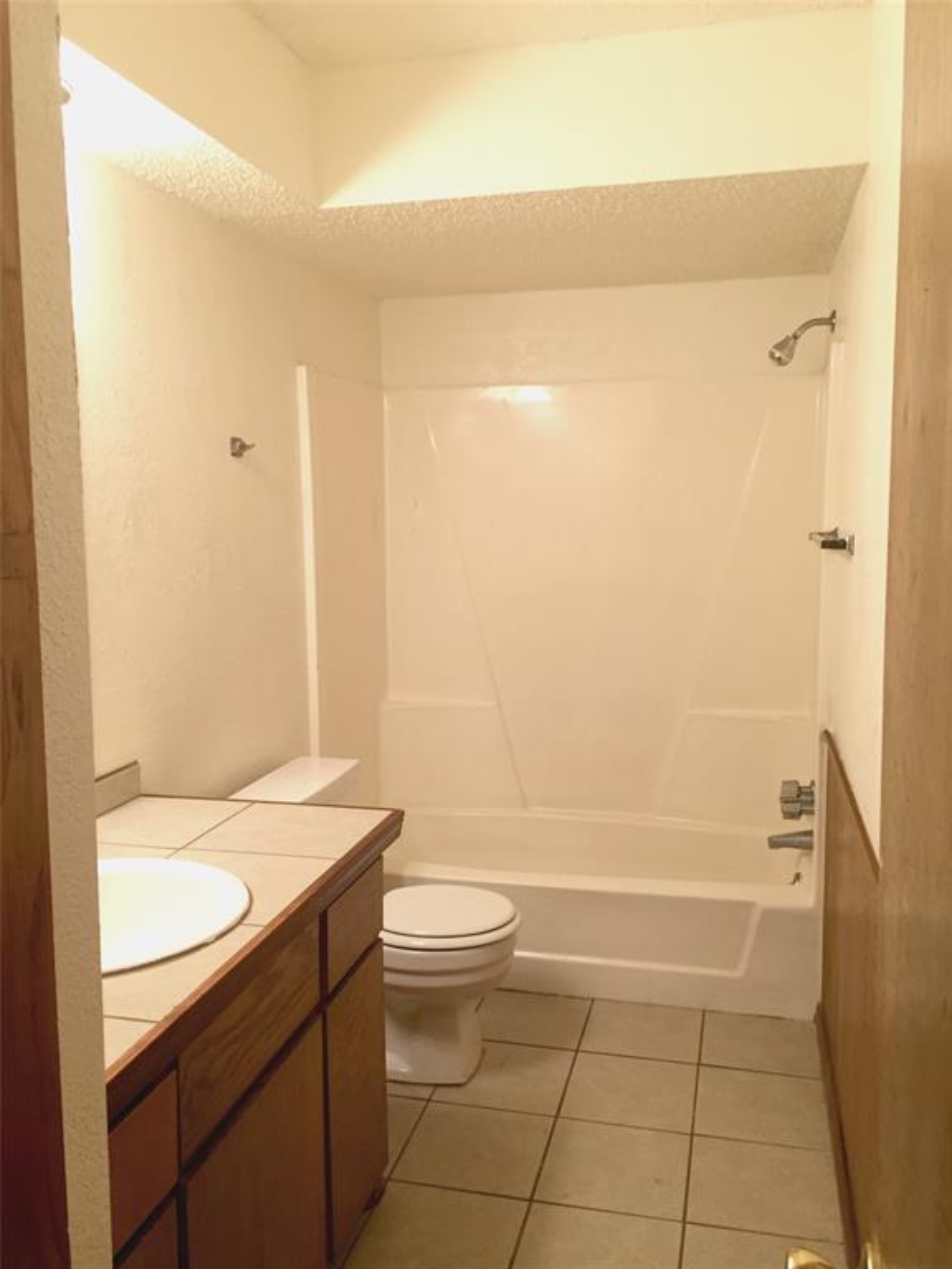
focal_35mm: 29
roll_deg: +2.1
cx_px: 476
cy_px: 634
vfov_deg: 61.7
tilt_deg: -5.4
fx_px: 1063
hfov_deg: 48.2
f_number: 2.2
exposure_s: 1/30
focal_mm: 4.15
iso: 125
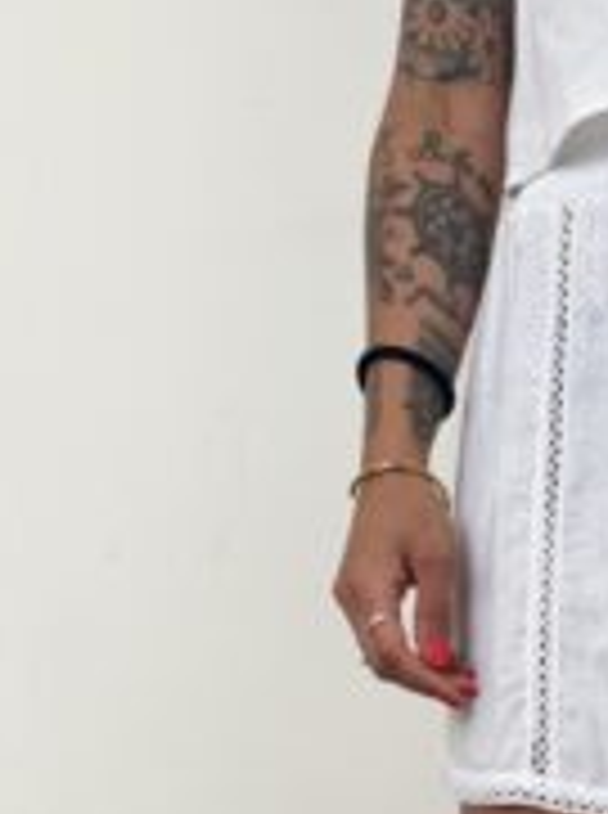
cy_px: 1028
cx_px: 775
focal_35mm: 62
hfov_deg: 21.5
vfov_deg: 26.9
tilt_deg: -7.4
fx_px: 1457
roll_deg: +1.1
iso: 80
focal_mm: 6.76
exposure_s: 1/478
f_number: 1.78
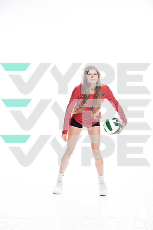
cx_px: 76
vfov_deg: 39.6
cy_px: 115
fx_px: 319
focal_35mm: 50
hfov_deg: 27.0
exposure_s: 1/250
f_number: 8
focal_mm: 50
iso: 400
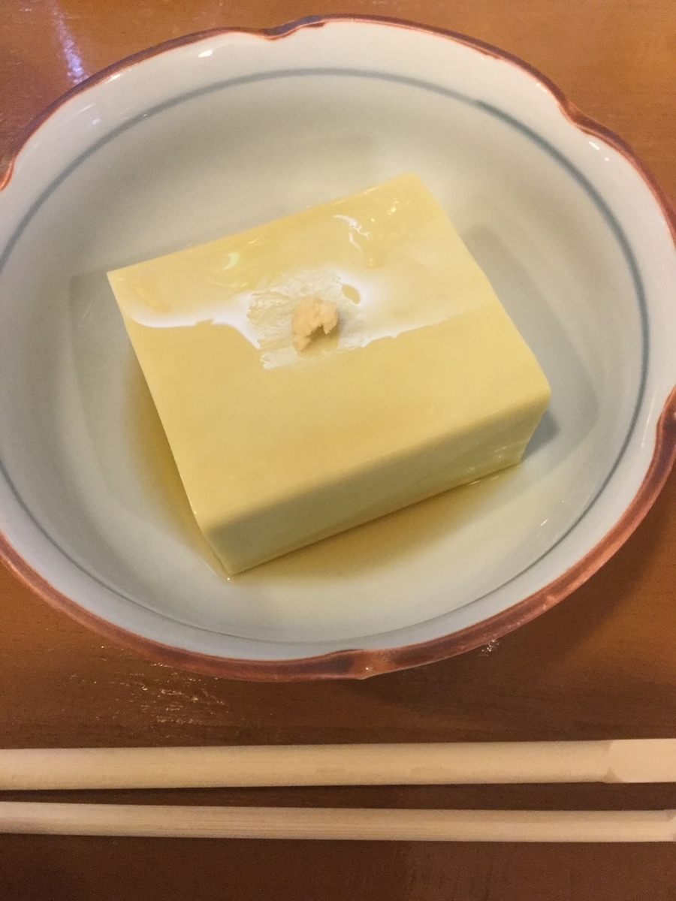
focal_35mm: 31
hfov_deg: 45.4
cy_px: 450
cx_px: 338
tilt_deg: -65.3
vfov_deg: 58.4
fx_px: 807
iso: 200
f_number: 2.4
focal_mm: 3.3
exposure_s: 1/20
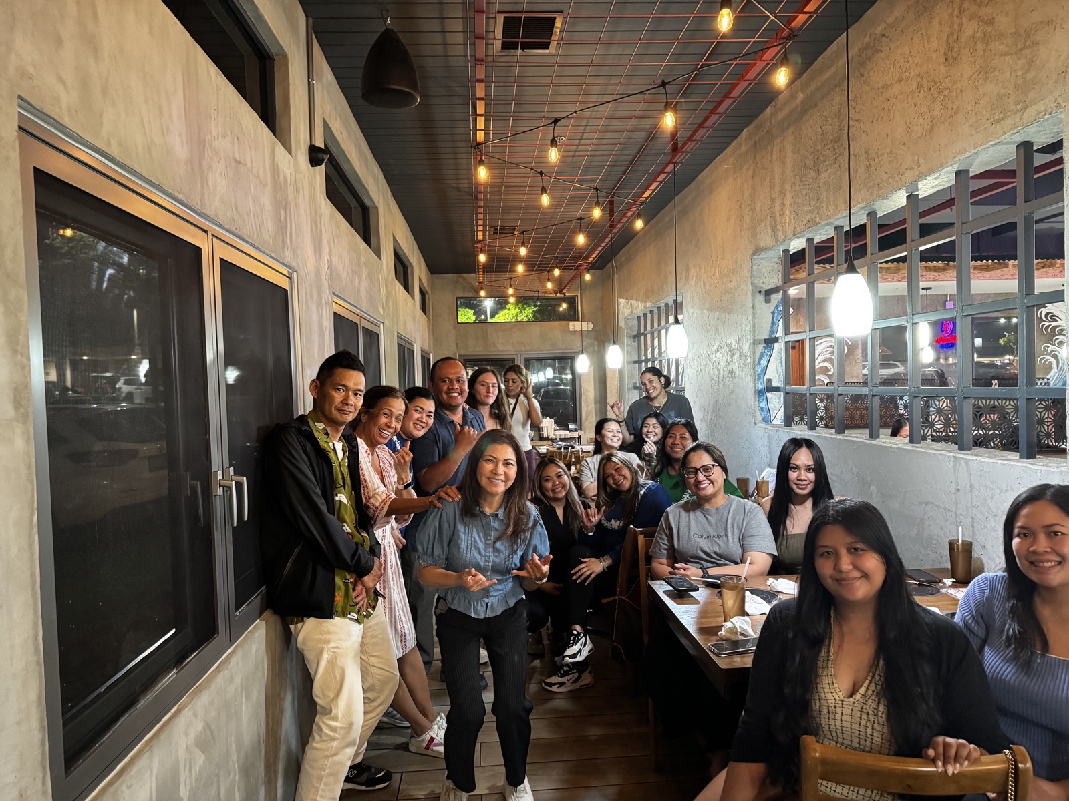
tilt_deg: -1.9
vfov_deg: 56.8
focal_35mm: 24
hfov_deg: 71.6
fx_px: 741
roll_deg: +2.1
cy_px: 400
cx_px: 534
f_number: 1.78
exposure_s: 1/30
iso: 800
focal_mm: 6.76
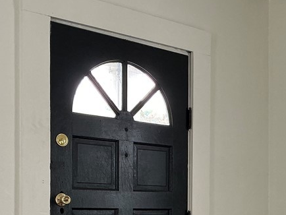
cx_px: 215
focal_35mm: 66
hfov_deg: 28.9
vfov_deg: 21.5
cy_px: 214
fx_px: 546
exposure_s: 1/91
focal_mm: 3
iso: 64
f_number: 1.8
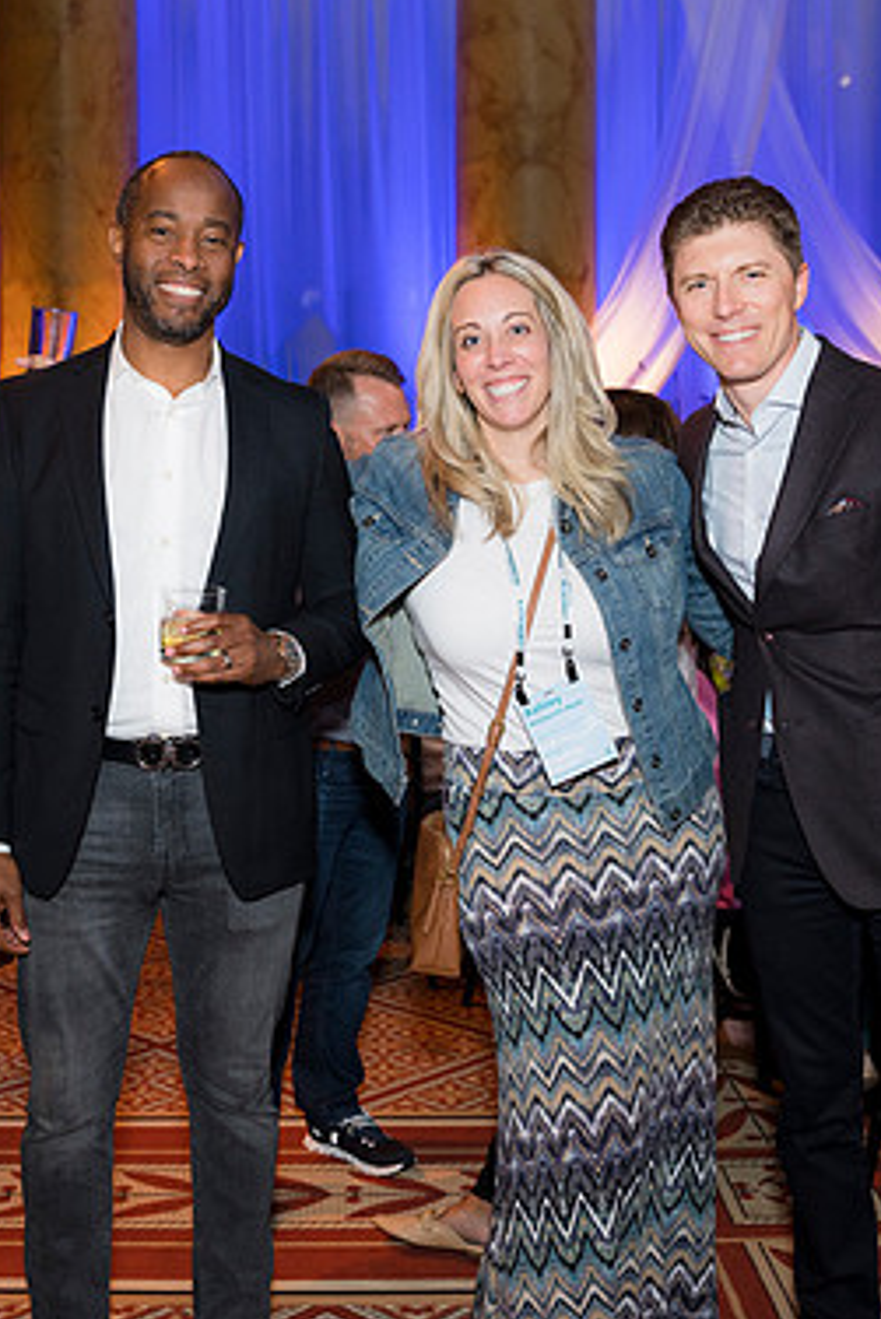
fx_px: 1614
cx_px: 404
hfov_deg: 30.5
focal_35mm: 44
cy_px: 661
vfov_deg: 44.5
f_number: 4
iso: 800
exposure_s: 1/100
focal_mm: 28
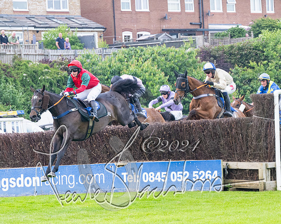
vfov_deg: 7.3
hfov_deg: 9.2
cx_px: 89
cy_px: 106
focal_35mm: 211
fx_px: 1754
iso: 800
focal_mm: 98
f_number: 4
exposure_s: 1/800
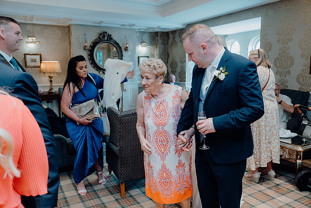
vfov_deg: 43.6
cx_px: 156
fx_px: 259
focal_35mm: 30
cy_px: 104
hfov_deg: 61.9
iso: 2500
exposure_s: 1/160
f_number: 3.5
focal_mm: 30
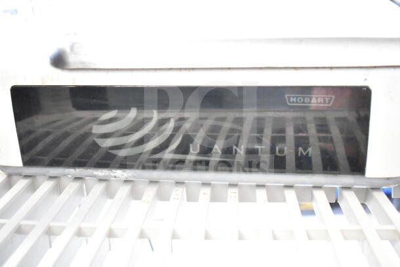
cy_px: 134
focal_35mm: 38
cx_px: 200
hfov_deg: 51.3
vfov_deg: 35.5
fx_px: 417
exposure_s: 1/40
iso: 8000
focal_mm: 25
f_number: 4
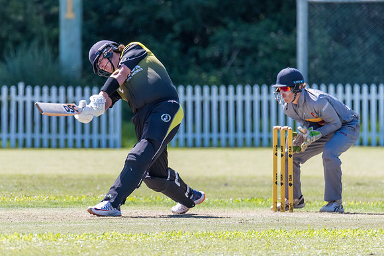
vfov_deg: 1.6
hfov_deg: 2.4
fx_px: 9061
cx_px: 148
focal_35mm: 849
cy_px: 98
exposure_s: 1/2000
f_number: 6.3
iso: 1250
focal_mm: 600
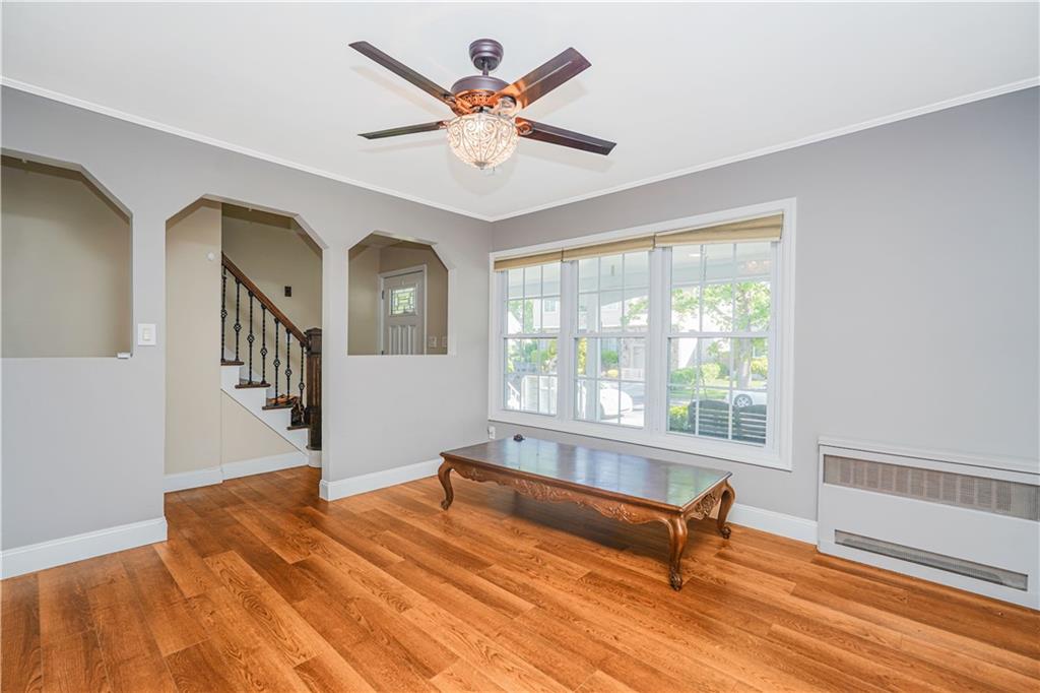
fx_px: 462
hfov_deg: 96.8
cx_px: 520
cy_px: 346
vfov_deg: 73.7
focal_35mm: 16
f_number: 4.5
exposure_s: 1/40
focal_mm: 16
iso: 64
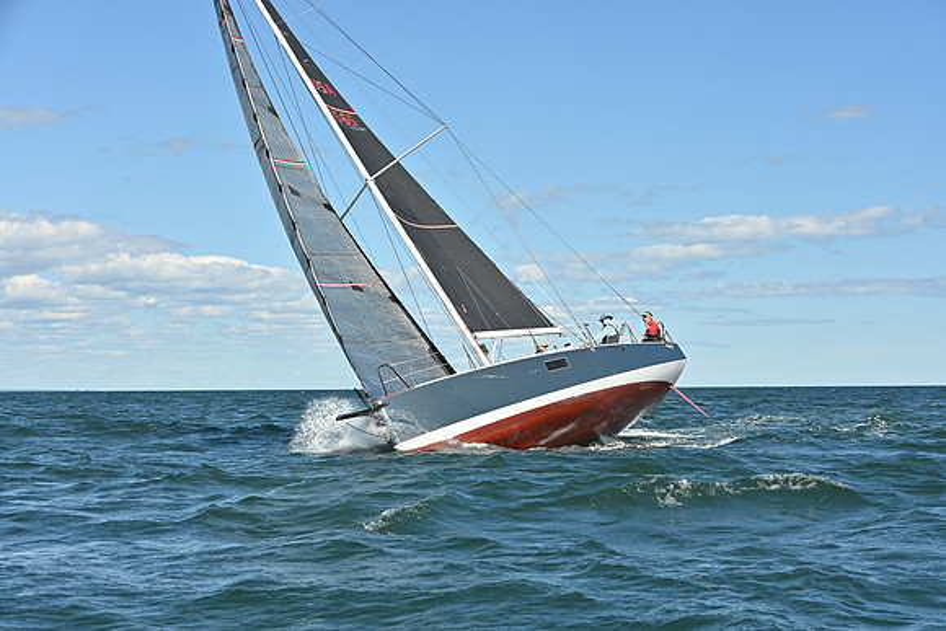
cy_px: 316
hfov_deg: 28.8
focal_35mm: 70
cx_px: 473
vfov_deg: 19.5
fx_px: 1840
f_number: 9
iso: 320
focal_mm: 70
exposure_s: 1/1250
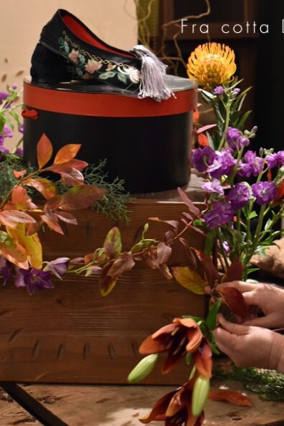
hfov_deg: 15.9
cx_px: 131
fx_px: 1017
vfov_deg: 23.5
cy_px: 137
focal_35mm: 86
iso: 4000
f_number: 5
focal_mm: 50
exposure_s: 1/60
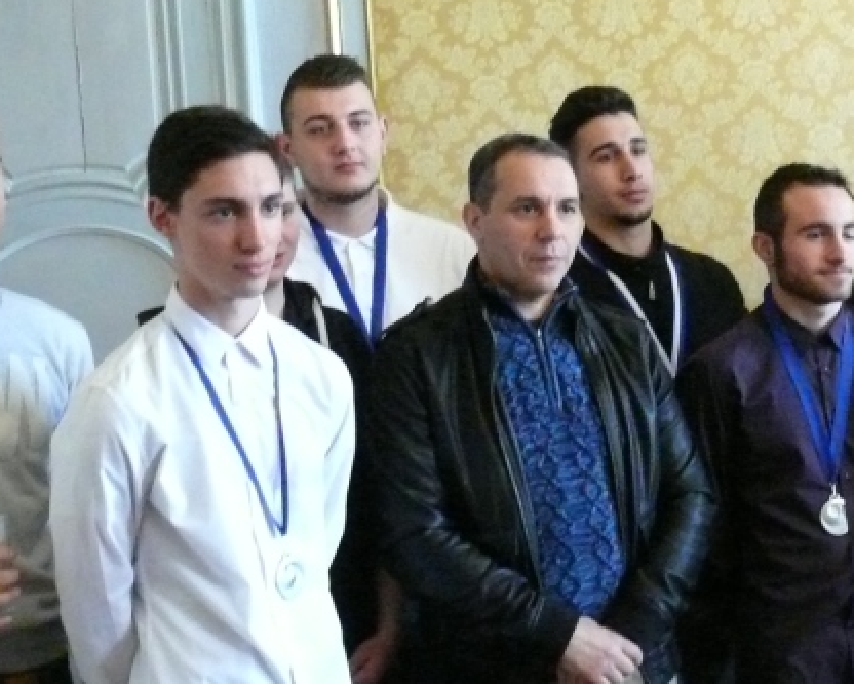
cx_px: 893
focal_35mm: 84
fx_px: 2124
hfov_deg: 21.8
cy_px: 433
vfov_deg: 18.3
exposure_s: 1/30
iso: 800
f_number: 2.8
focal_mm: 7.4
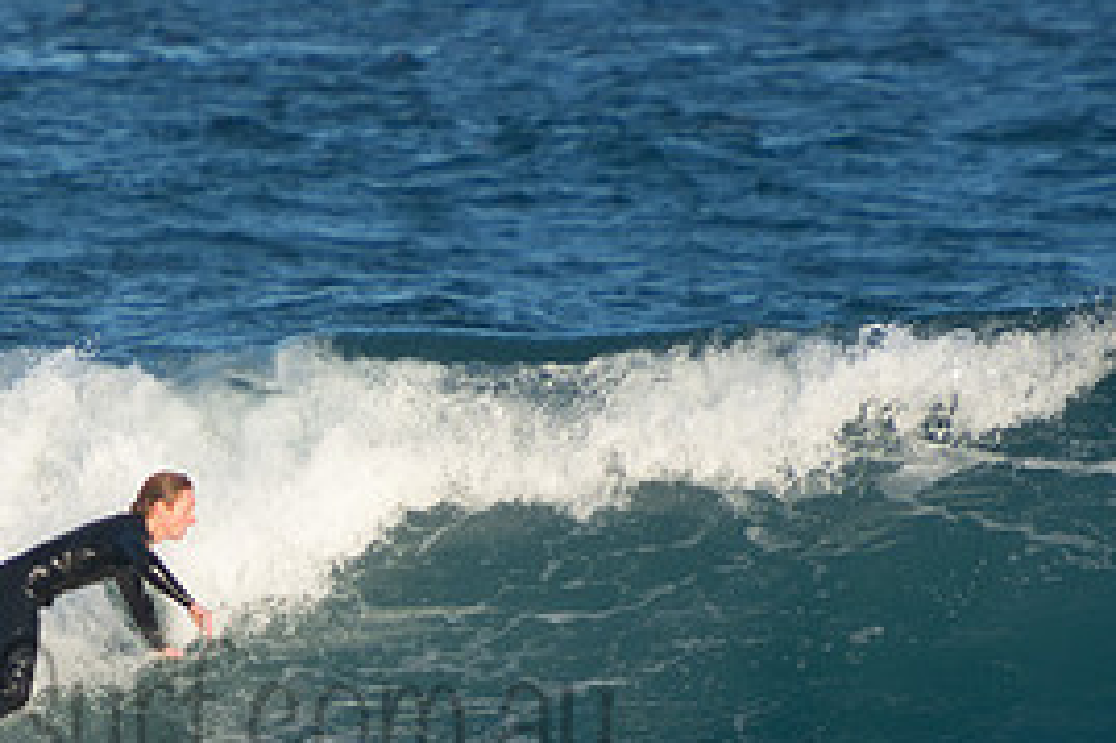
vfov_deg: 1.3
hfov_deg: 1.9
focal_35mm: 1094
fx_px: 33892
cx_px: 216
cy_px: 638
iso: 250
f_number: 5.6
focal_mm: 320
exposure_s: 1/800
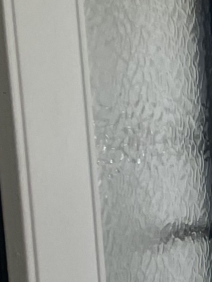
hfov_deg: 9.7
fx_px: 1134
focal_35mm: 139
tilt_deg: -10.6
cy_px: 218
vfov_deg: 14.1
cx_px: 471
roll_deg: +0.8
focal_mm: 4.2
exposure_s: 1/108
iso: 125
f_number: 1.6
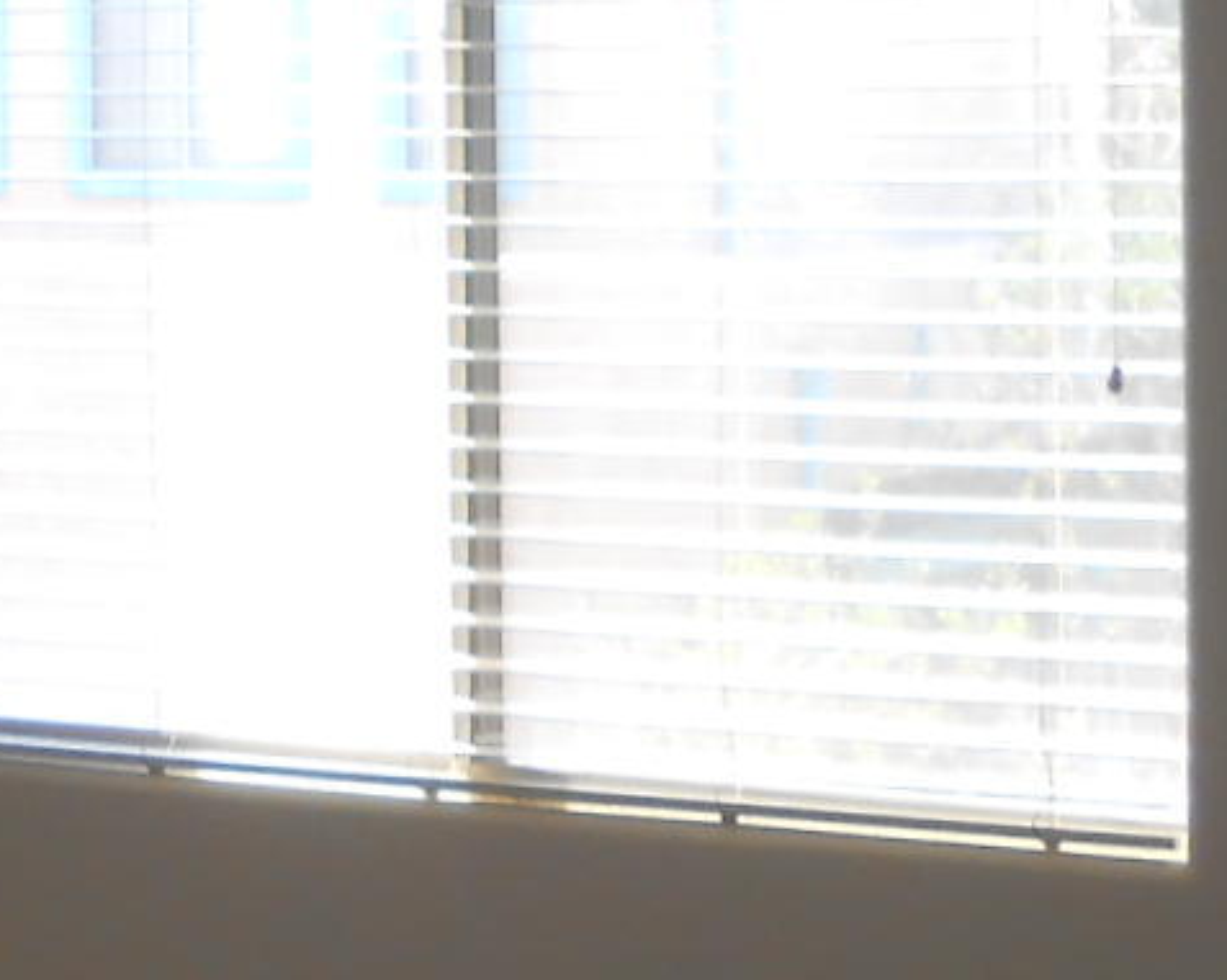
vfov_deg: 12.6
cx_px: -471
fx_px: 4391
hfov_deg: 15.0
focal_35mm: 121
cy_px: 26
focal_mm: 4.6
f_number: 3.5
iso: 80
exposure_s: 1/40
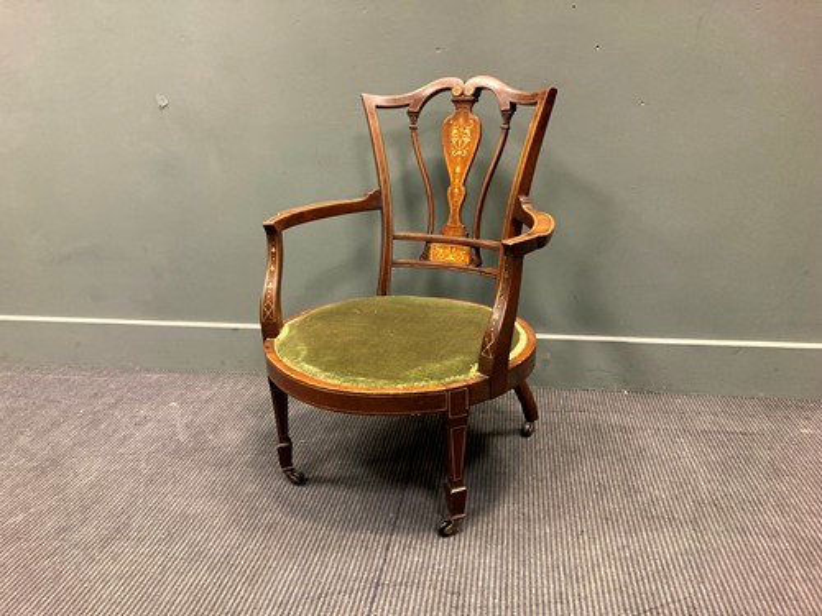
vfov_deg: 49.7
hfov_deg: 63.4
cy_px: 308
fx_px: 665
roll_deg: +0.8
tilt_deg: -16.1
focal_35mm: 28
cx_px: 411
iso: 250
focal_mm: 3.99
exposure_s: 1/33
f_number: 1.8
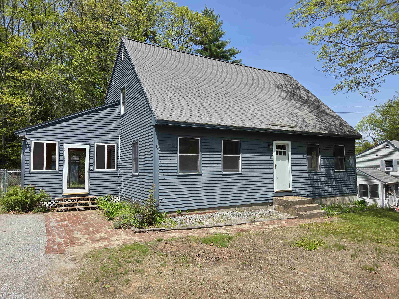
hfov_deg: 73.9
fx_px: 265
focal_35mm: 23
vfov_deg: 58.9
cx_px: 200
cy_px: 150
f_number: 1.8
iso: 80
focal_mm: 5.4
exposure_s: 1/4663
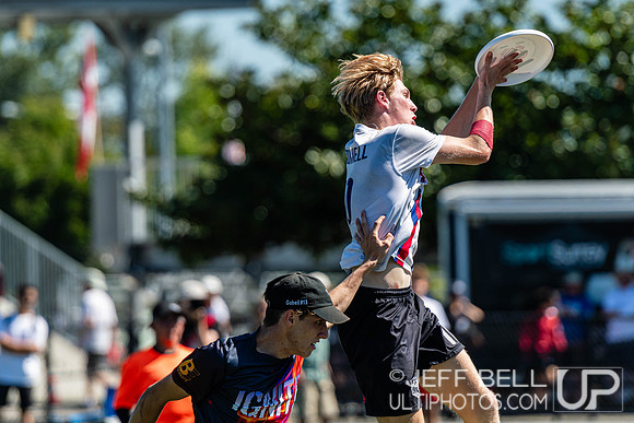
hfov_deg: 6.0
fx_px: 6002
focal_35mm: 341
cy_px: 183
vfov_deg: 4.0
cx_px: 317
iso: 100
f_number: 3.2
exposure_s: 1/2000
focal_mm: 200
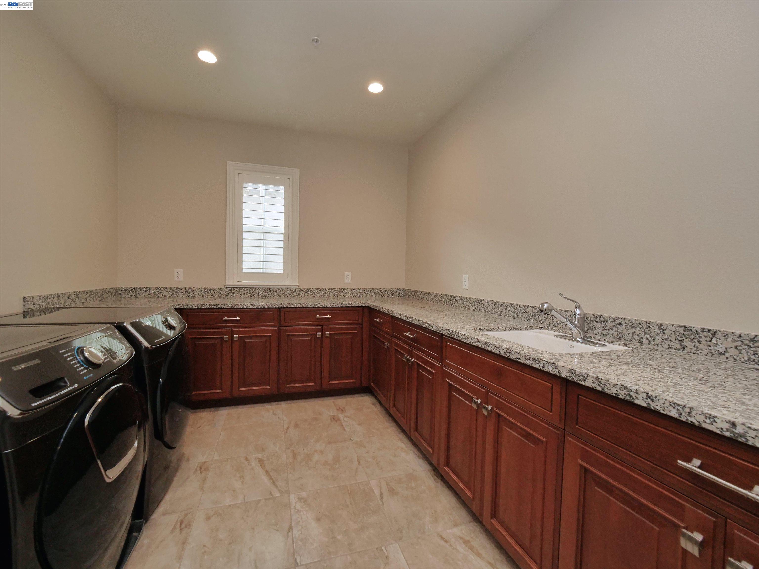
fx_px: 307
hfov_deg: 102.1
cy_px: 284
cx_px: 380
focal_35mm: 14
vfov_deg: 85.7
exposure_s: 1/160
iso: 800
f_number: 5.6
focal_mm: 7
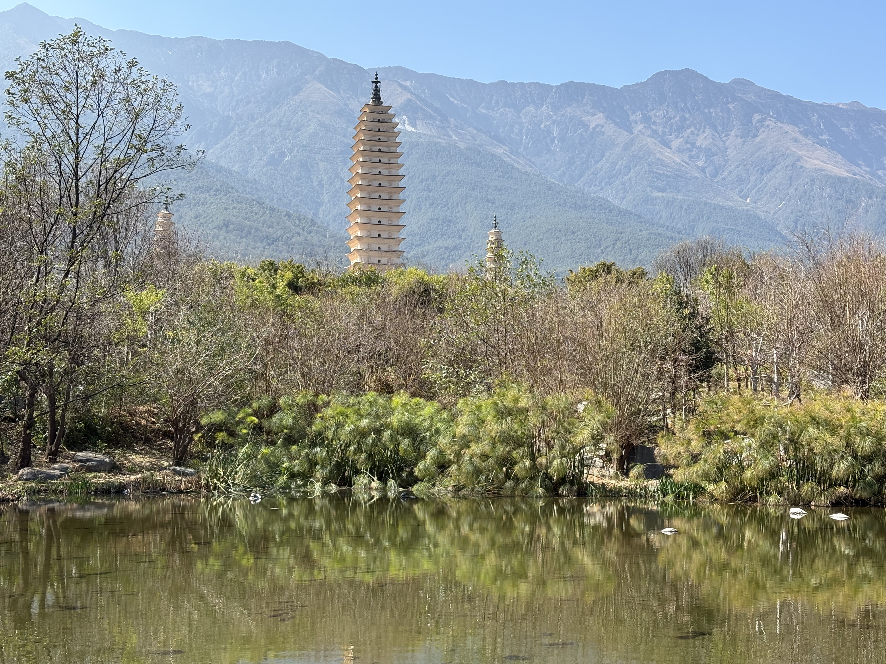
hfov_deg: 36.8
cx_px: 443
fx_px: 1331
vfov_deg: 28.0
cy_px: 332
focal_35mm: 52
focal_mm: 5.96
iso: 32
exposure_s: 1/1484
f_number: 1.6
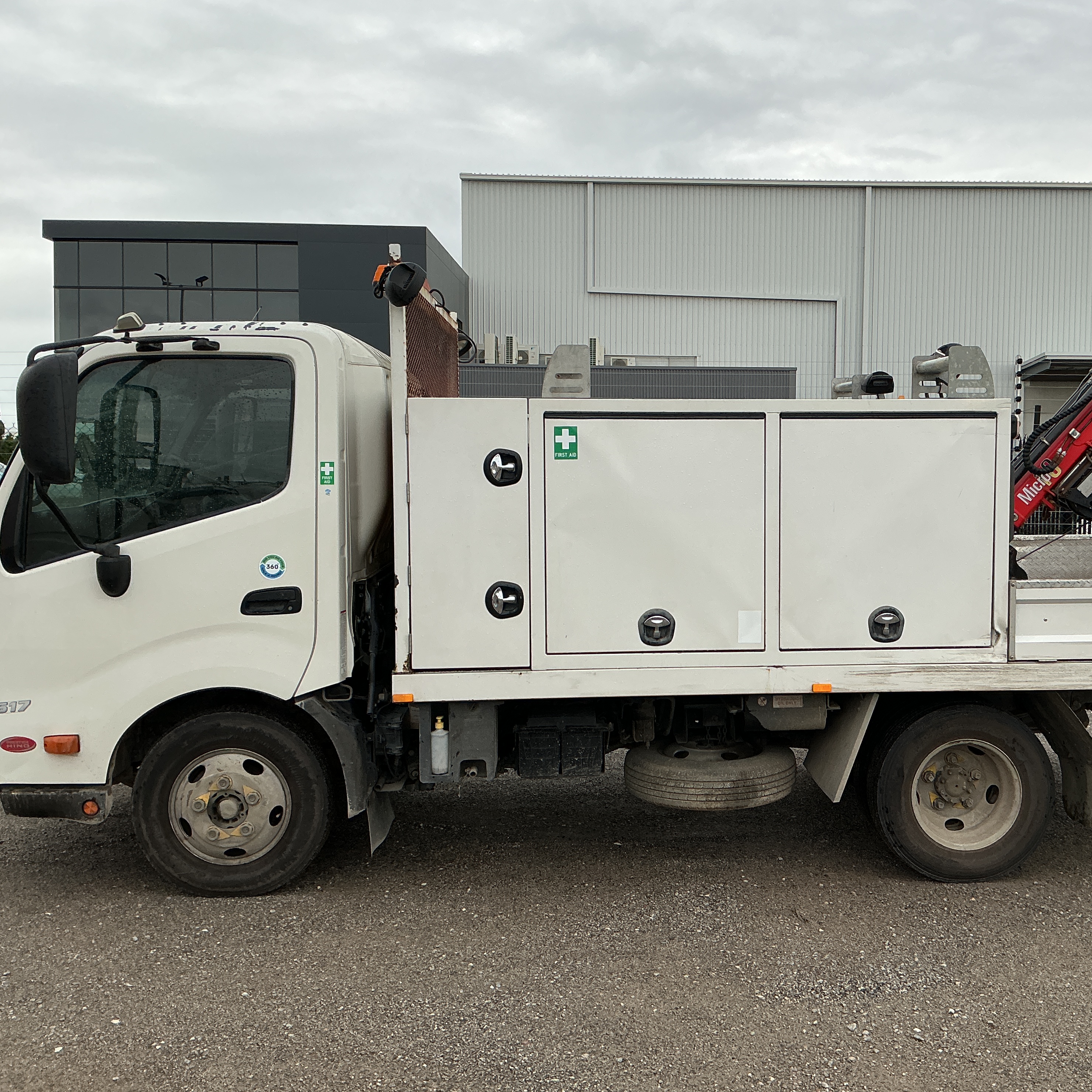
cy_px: 537
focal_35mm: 35
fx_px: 1249
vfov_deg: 47.2
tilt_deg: -5.2
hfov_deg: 46.8
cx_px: 686
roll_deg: -1.4
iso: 25
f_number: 1.8
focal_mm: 3
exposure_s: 1/302
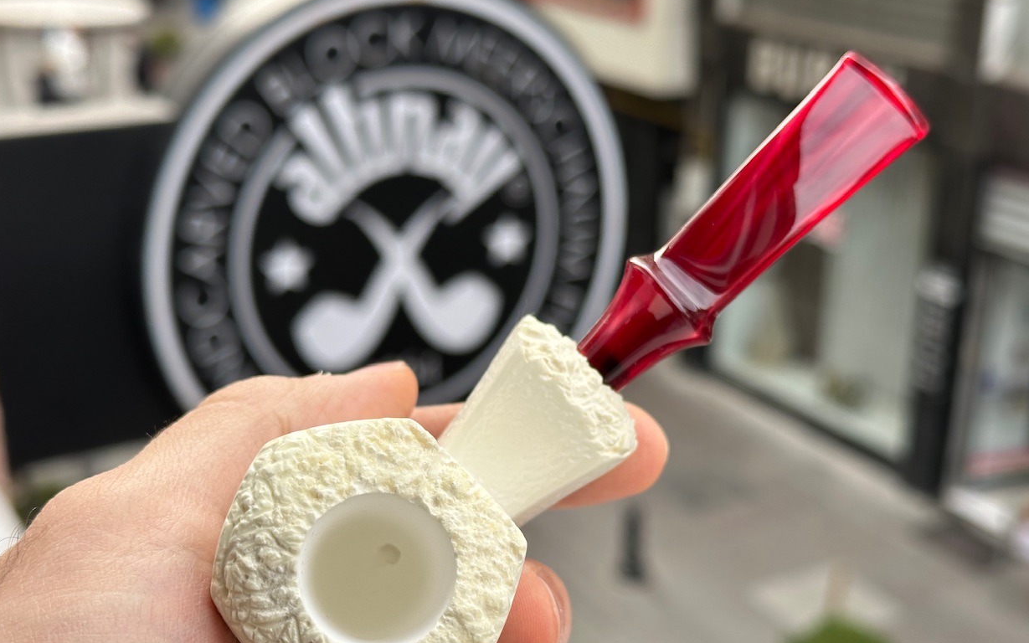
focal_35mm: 53
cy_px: 396
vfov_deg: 24.4
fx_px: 1486
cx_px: 520
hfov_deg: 38.2
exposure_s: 1/756
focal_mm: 6.86
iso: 64
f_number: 1.78
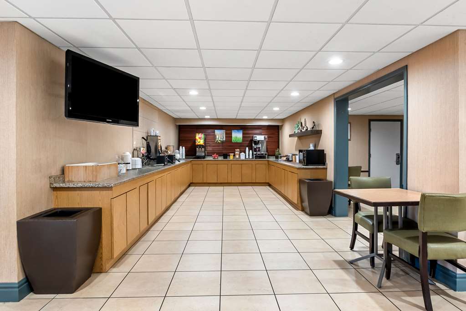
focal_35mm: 17
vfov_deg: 70.4
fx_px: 220
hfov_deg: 93.3
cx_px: 233
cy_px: 156
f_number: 8
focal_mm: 17
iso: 800
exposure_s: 1/8
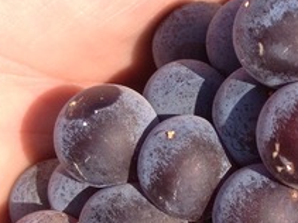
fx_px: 929
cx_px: 347
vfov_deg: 13.6
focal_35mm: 108
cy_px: 179
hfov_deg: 17.5
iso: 50
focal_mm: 4.28
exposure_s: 1/1062
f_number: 2.4
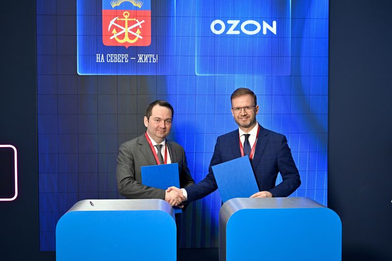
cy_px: 130
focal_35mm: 47
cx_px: 196
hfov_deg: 41.9
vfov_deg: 28.7
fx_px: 512
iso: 500
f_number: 5.6
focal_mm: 47
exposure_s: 1/200
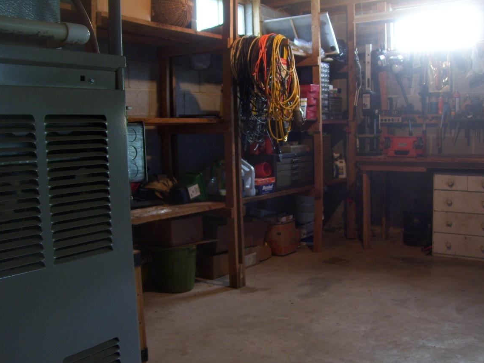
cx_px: 233
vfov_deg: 37.7
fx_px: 531
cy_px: 191
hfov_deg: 49.0
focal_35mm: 38
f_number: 2.7
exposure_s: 1/8
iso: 160
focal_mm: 6
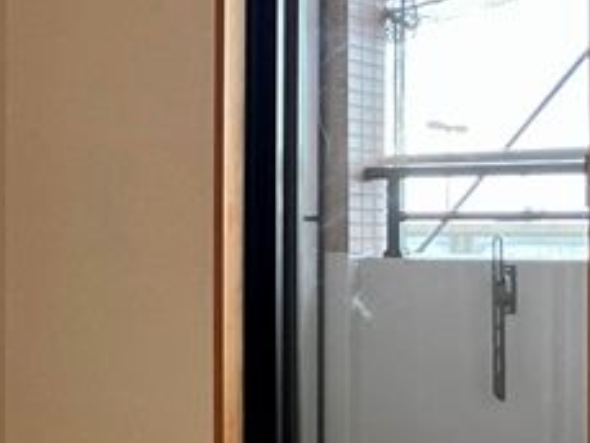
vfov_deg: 15.9
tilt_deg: +1.3
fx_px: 1586
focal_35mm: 93
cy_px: 240
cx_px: -108
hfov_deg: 19.9
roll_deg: -1.1
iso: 250
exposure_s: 1/33
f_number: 1.8
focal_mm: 3.99
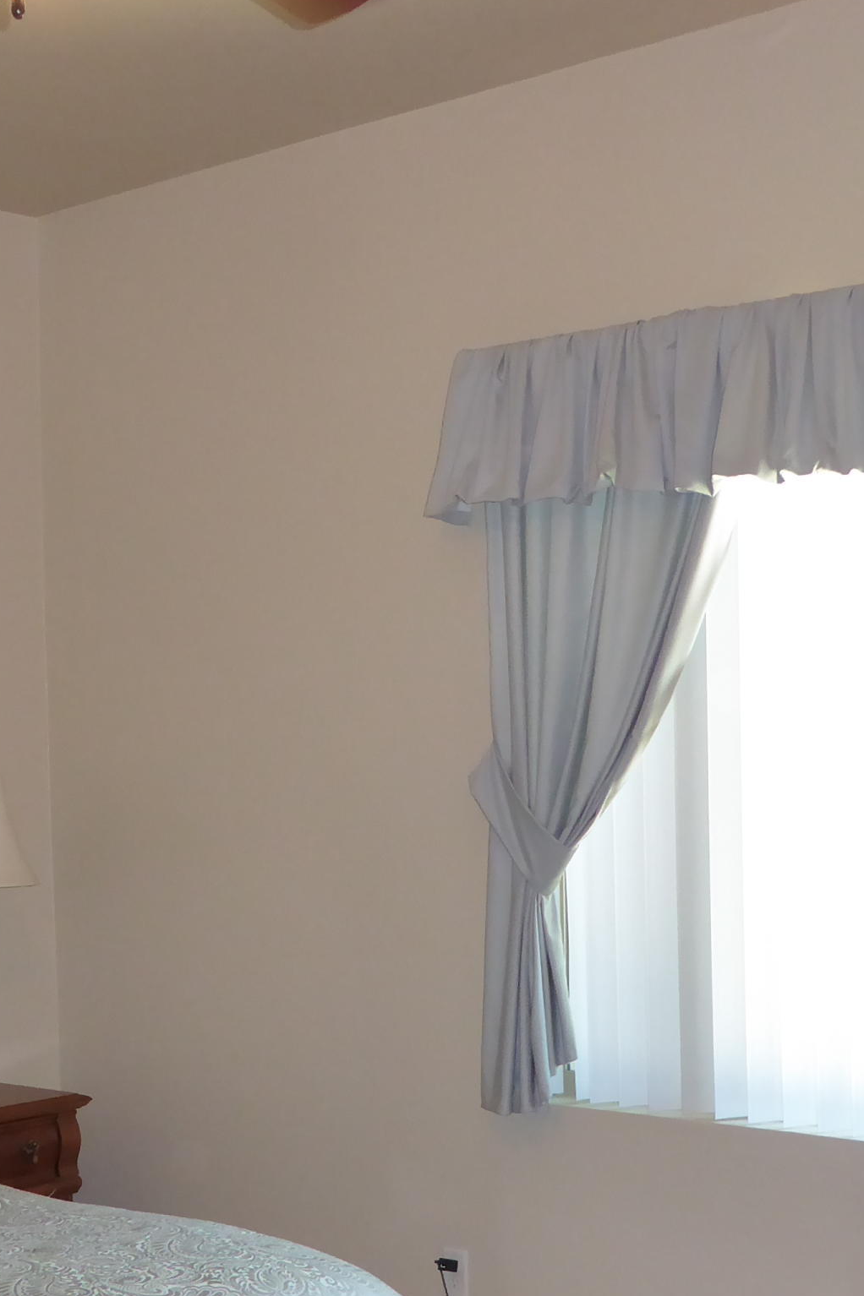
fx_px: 2125
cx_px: 295
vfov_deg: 33.7
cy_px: 837
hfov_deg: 22.9
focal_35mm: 59
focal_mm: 5
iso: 320
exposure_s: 1/60
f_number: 3.5
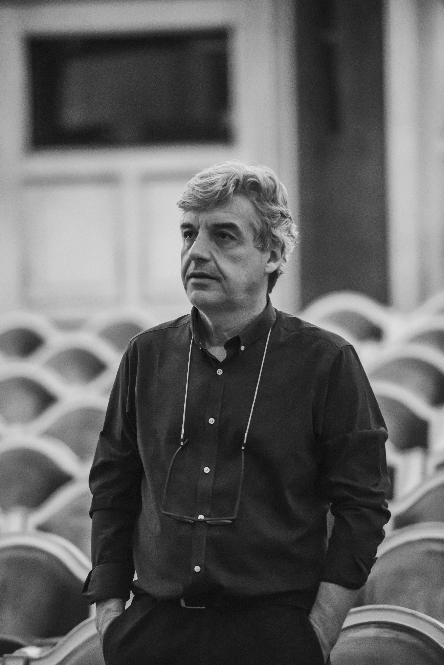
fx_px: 3049
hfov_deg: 8.3
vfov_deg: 12.4
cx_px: 222
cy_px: 332
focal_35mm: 165
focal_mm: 165
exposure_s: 1/125
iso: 2000
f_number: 2.8
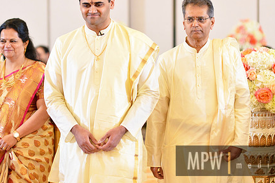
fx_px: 871
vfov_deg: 12.0
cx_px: 105
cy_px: 63
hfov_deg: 17.9
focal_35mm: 114
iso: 2500
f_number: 2.2
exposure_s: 1/250
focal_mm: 85
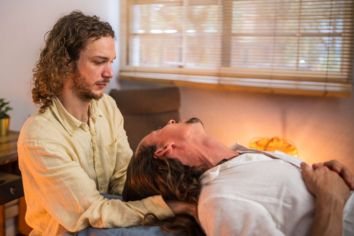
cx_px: 142
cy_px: 99
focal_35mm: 42
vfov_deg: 31.9
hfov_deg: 46.3
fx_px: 412
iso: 1250
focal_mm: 35
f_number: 2
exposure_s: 1/125
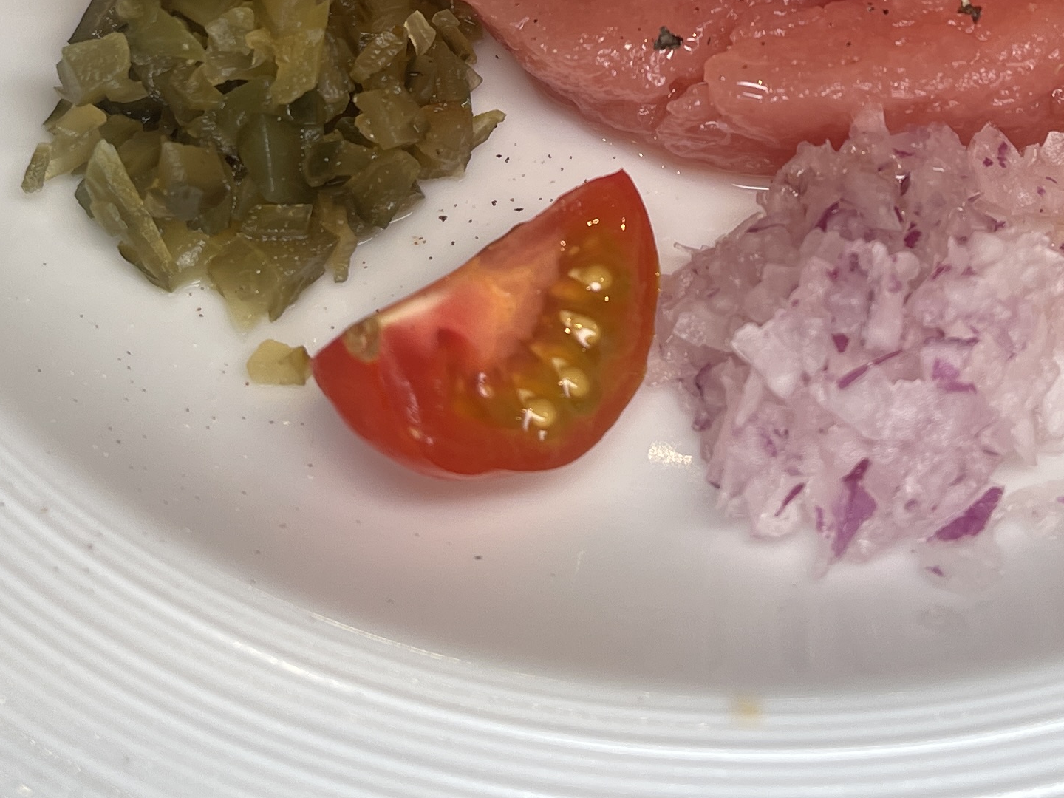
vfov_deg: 19.1
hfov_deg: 27.7
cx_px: 679
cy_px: -293
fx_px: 2152
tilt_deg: -45.9
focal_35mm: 70
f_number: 1.6
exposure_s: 1/121
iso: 32
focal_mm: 5.1
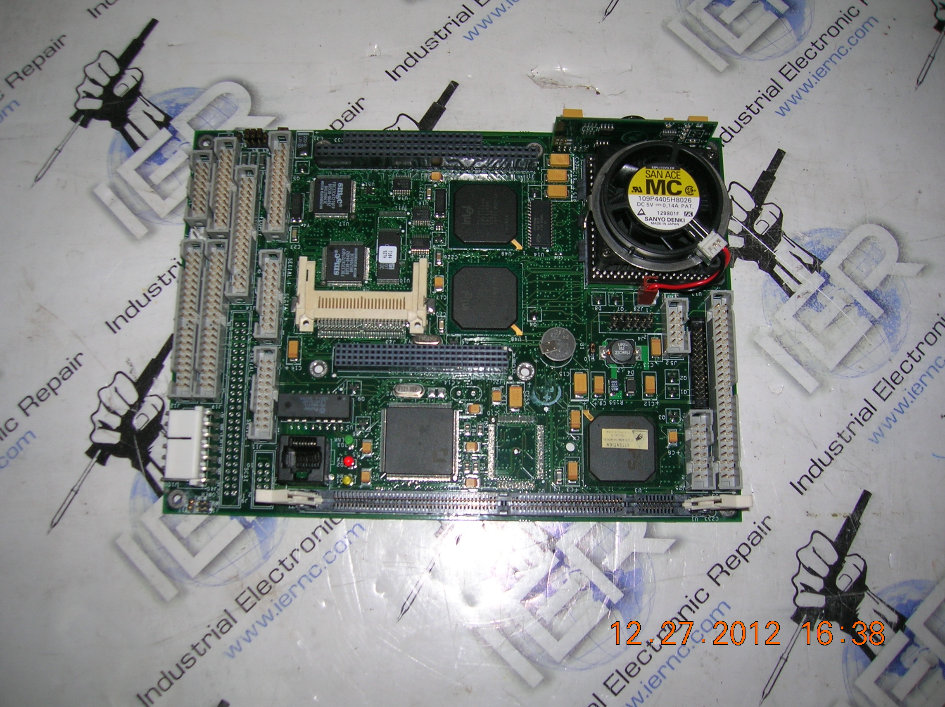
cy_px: 354
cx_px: 472
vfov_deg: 41.7
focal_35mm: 34
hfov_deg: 54.0
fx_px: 927
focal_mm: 5.7
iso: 50
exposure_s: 1/60.1
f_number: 2.9
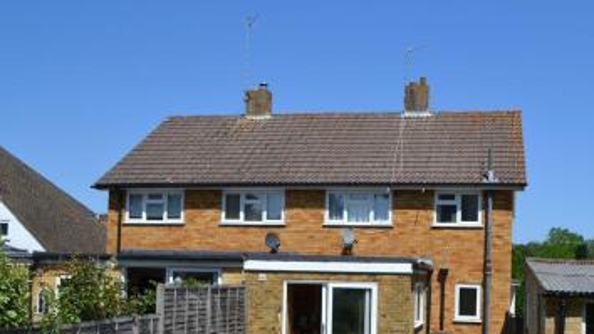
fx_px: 598
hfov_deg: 51.8
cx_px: 398
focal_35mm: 38
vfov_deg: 30.7
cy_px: 249
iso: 100
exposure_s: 1/250
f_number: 8
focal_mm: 18
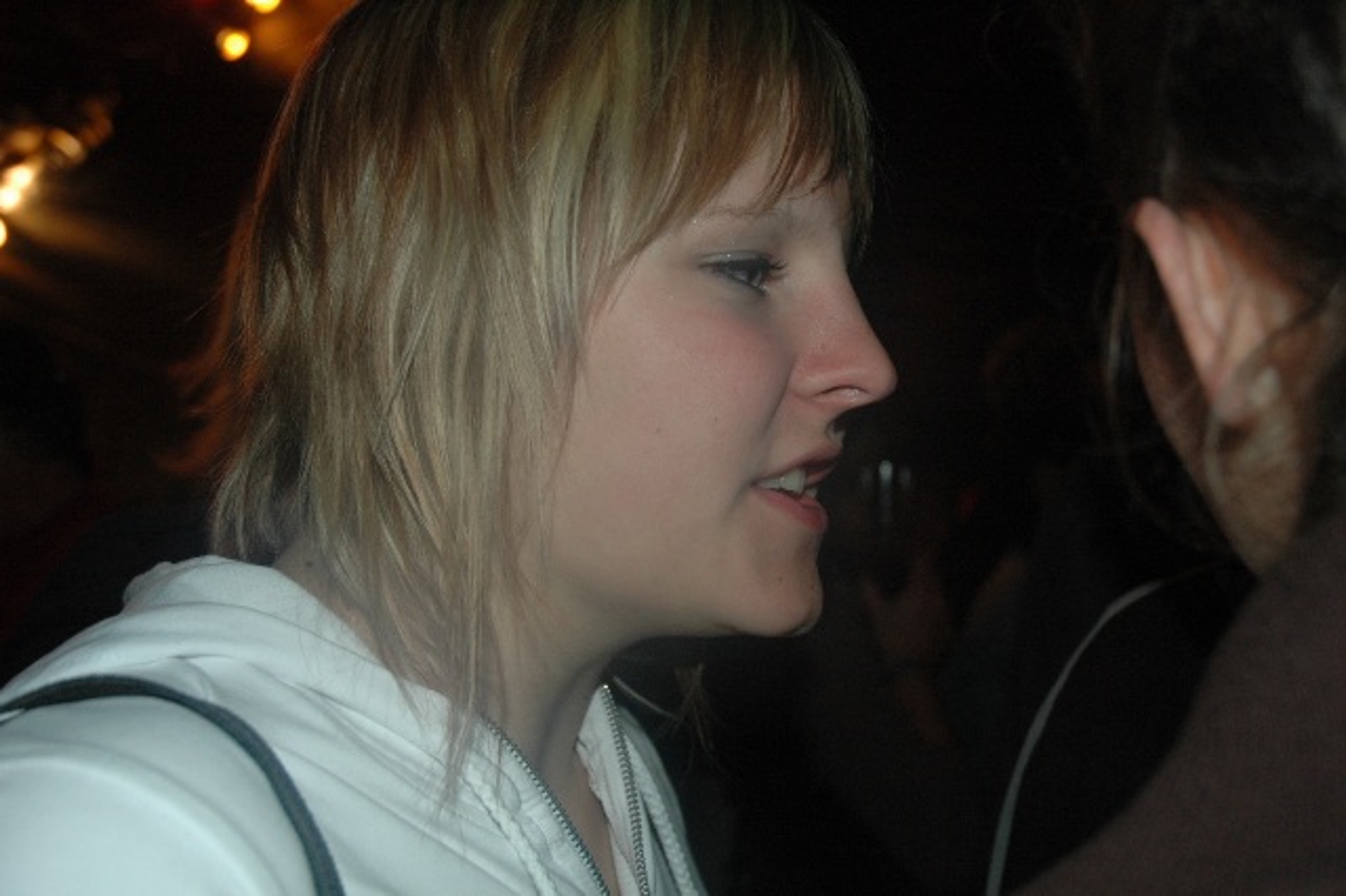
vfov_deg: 33.0
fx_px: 1513
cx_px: 673
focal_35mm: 40
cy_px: 448
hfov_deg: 47.9
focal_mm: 27
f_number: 4
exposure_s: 1/60
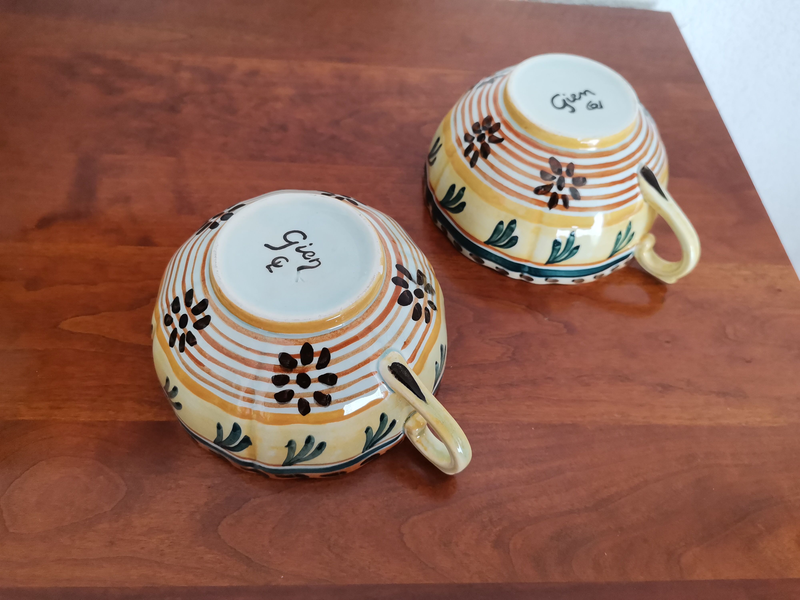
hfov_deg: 67.3
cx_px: 400
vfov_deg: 53.1
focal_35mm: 26
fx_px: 601
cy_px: 300
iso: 160
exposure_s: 1/100
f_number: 1.8
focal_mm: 4.75
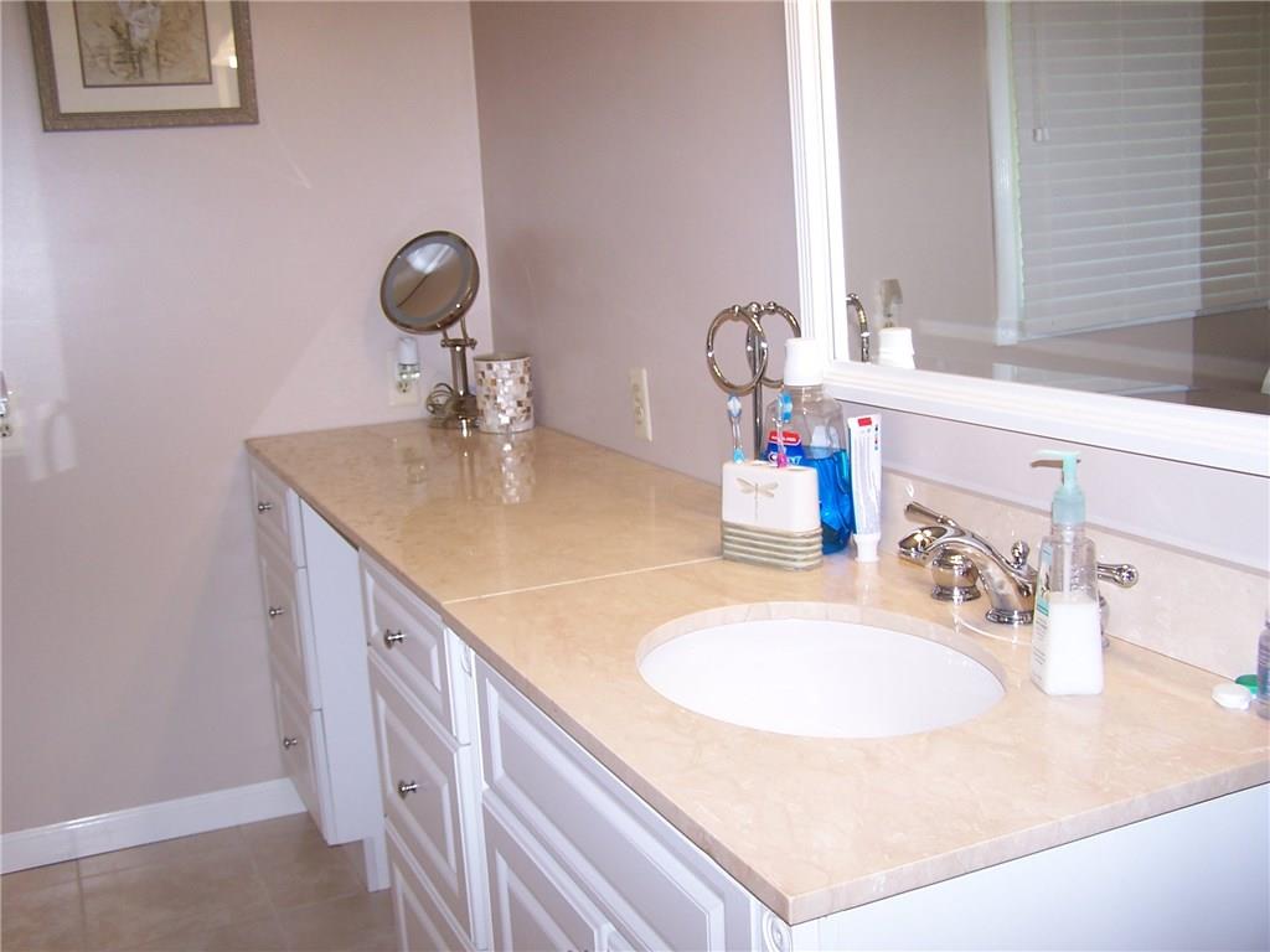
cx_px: 635
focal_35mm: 38
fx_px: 1394
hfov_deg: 49.0
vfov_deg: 37.7
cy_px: 476
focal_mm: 6.3
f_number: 2.8
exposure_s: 1/60
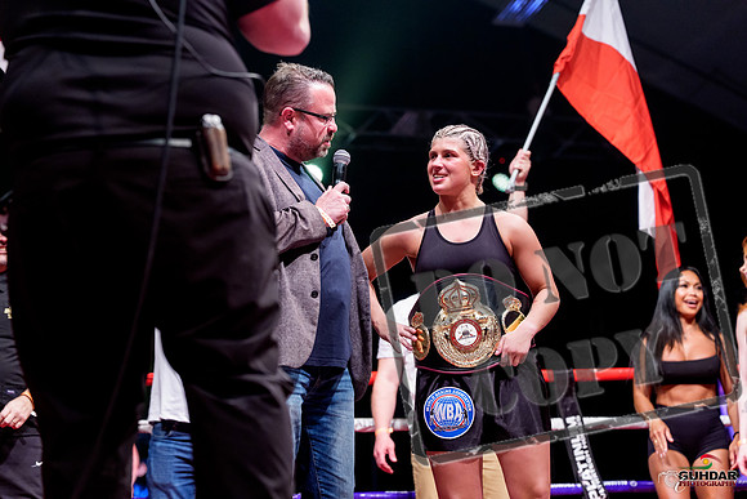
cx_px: 374
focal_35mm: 70
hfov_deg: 28.8
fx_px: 1453
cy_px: 250
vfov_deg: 19.5
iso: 2000
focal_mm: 70
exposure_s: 1/400
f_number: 2.8
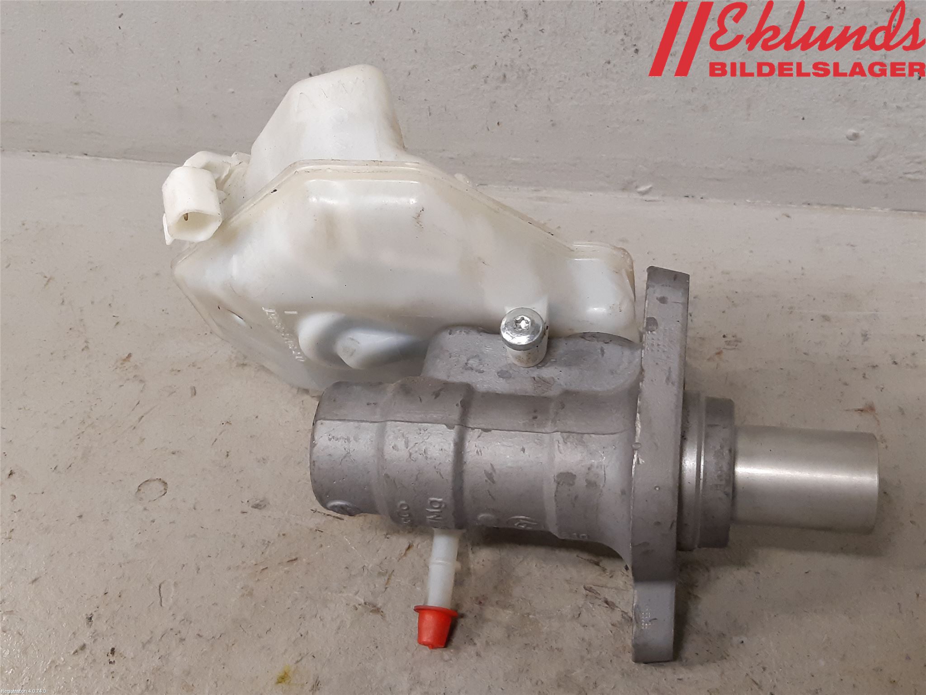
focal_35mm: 26
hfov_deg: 67.3
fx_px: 696
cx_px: 463
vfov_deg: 53.1
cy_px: 348
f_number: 1.7
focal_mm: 3.93
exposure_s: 1/50
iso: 200
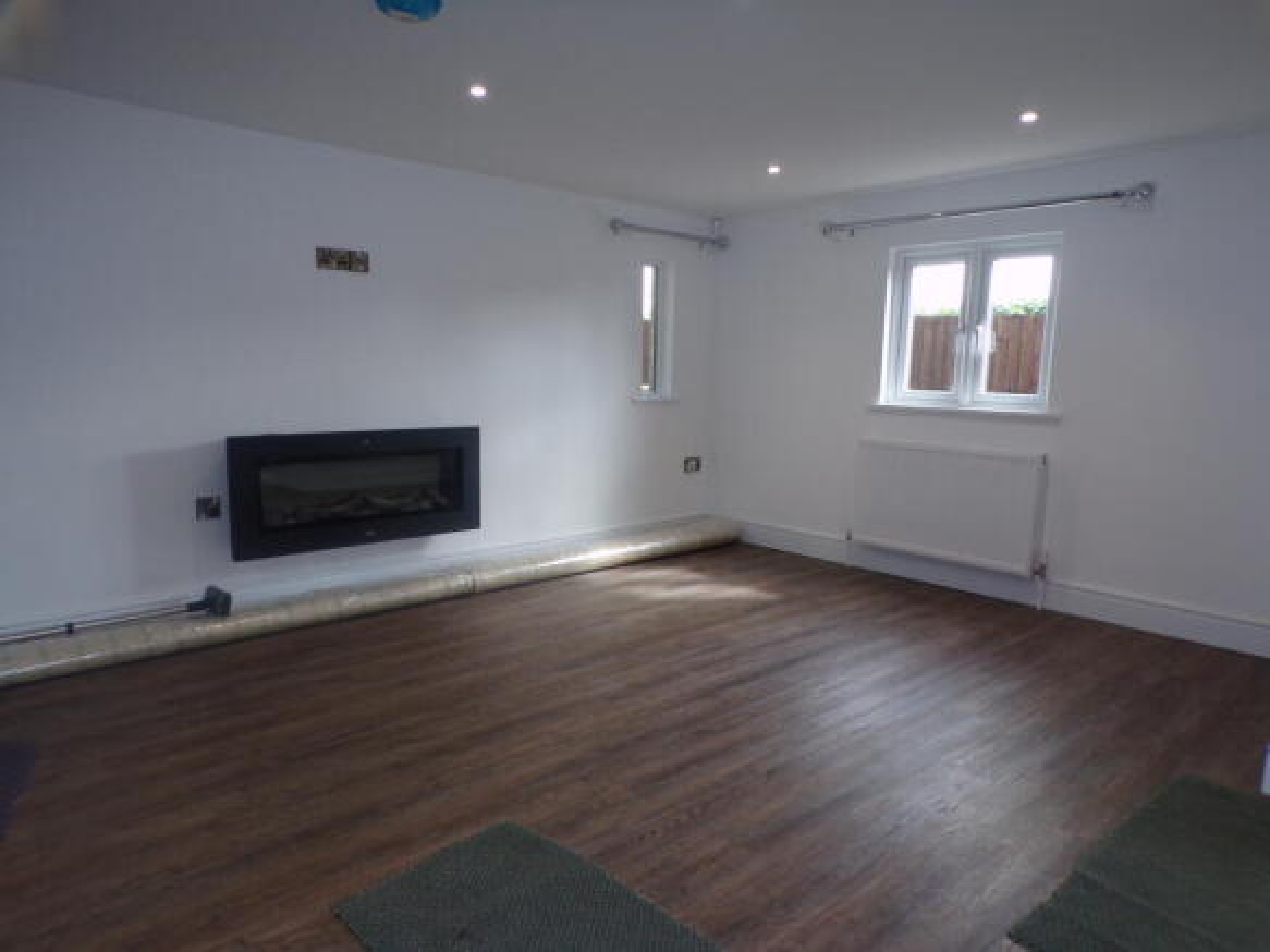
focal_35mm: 24
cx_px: 635
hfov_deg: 71.6
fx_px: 880
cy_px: 476
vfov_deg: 56.8
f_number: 3
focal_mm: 4.3
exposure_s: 1/70
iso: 100
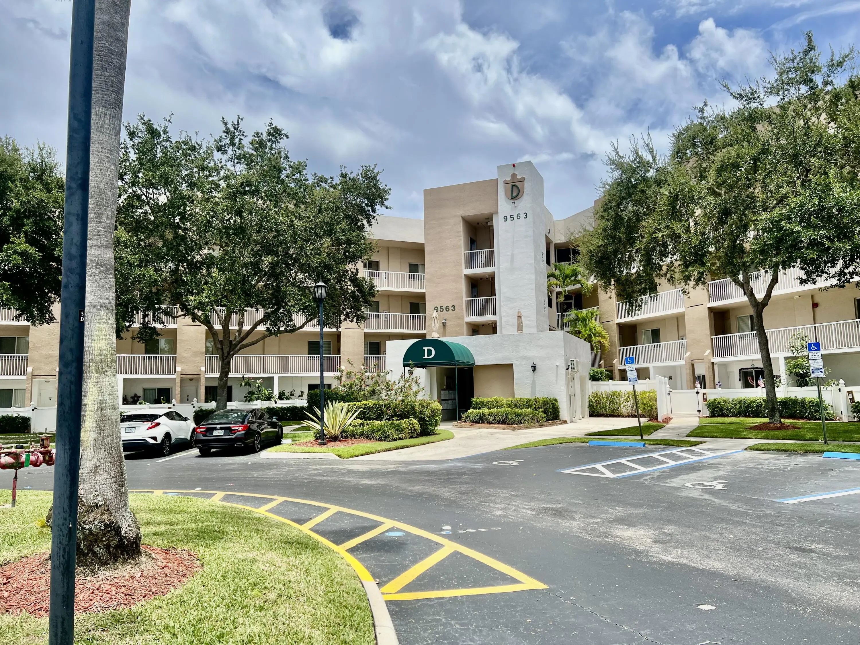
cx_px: 430
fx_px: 646
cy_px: 322
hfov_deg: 67.3
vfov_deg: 53.1
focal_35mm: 26
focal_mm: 5.7
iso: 50
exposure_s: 1/5076
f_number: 1.5
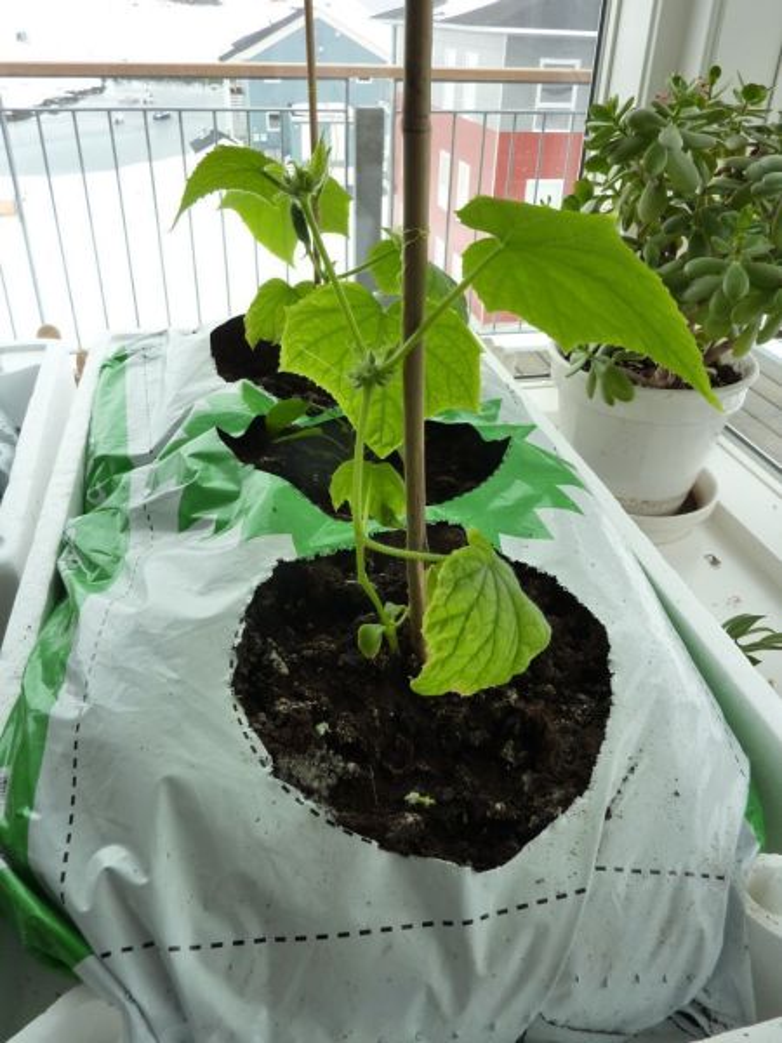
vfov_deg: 69.4
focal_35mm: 25
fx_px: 753
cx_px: 391
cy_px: 522
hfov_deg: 54.9
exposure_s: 1/160
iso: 125
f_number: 4
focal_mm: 4.1
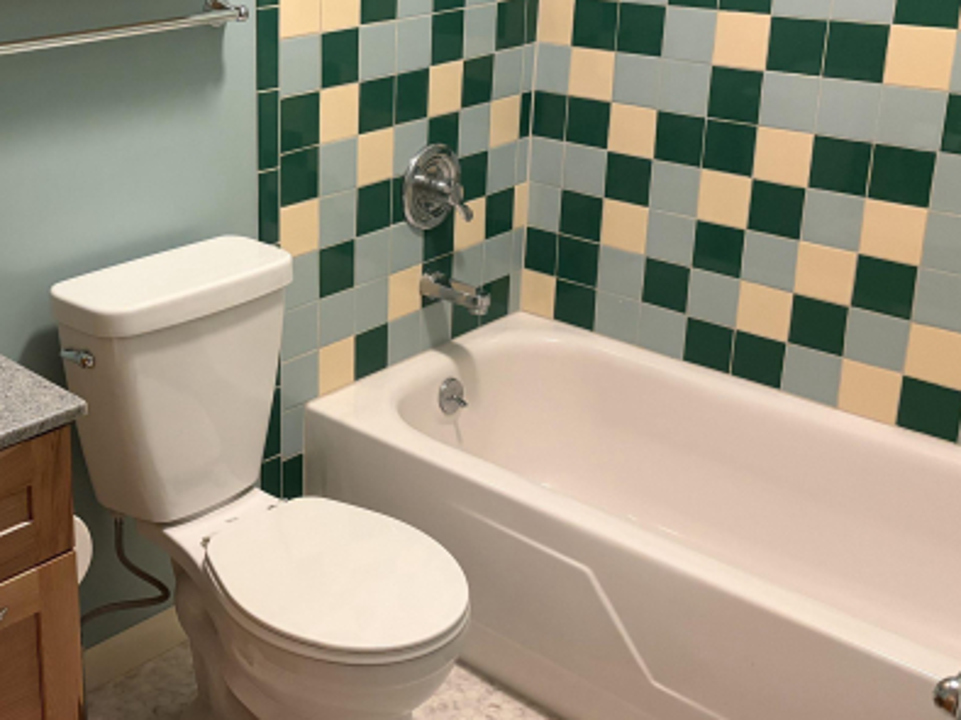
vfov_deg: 32.5
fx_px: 1221
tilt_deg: -17.7
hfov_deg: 41.5
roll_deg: +1.9
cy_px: 217
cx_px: 226
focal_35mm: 44
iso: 500
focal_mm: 5.96
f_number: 1.6
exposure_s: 1/60
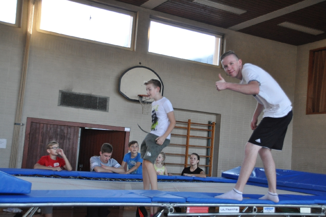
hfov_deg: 41.2
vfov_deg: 28.0
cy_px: 108
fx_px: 434
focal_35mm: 48
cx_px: 163
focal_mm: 32
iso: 1600
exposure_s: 1/320
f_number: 4.2
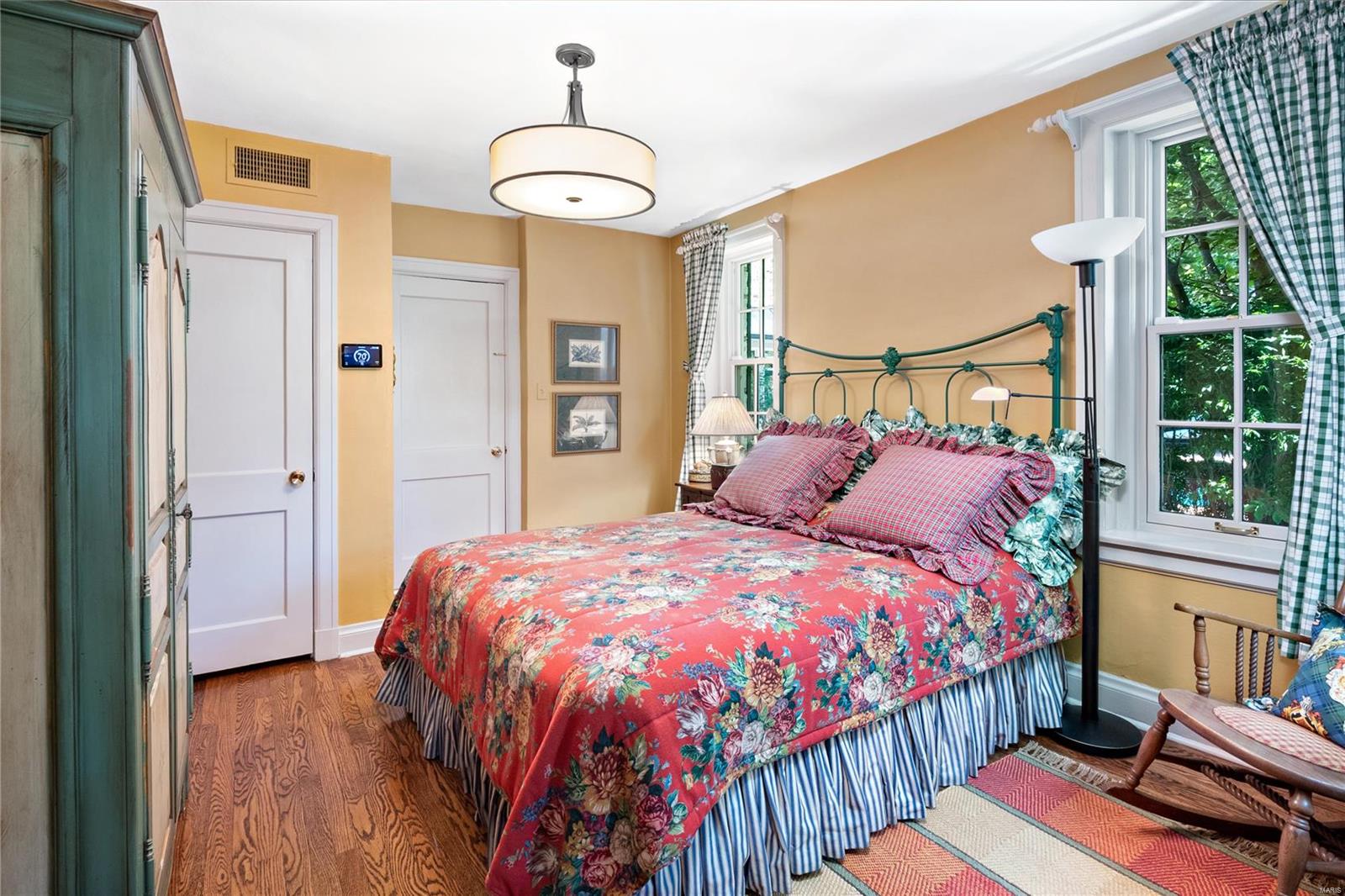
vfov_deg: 73.7
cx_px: 672
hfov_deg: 96.7
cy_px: 448
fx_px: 598
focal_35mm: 16
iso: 400
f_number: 8
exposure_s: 1.6
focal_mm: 8
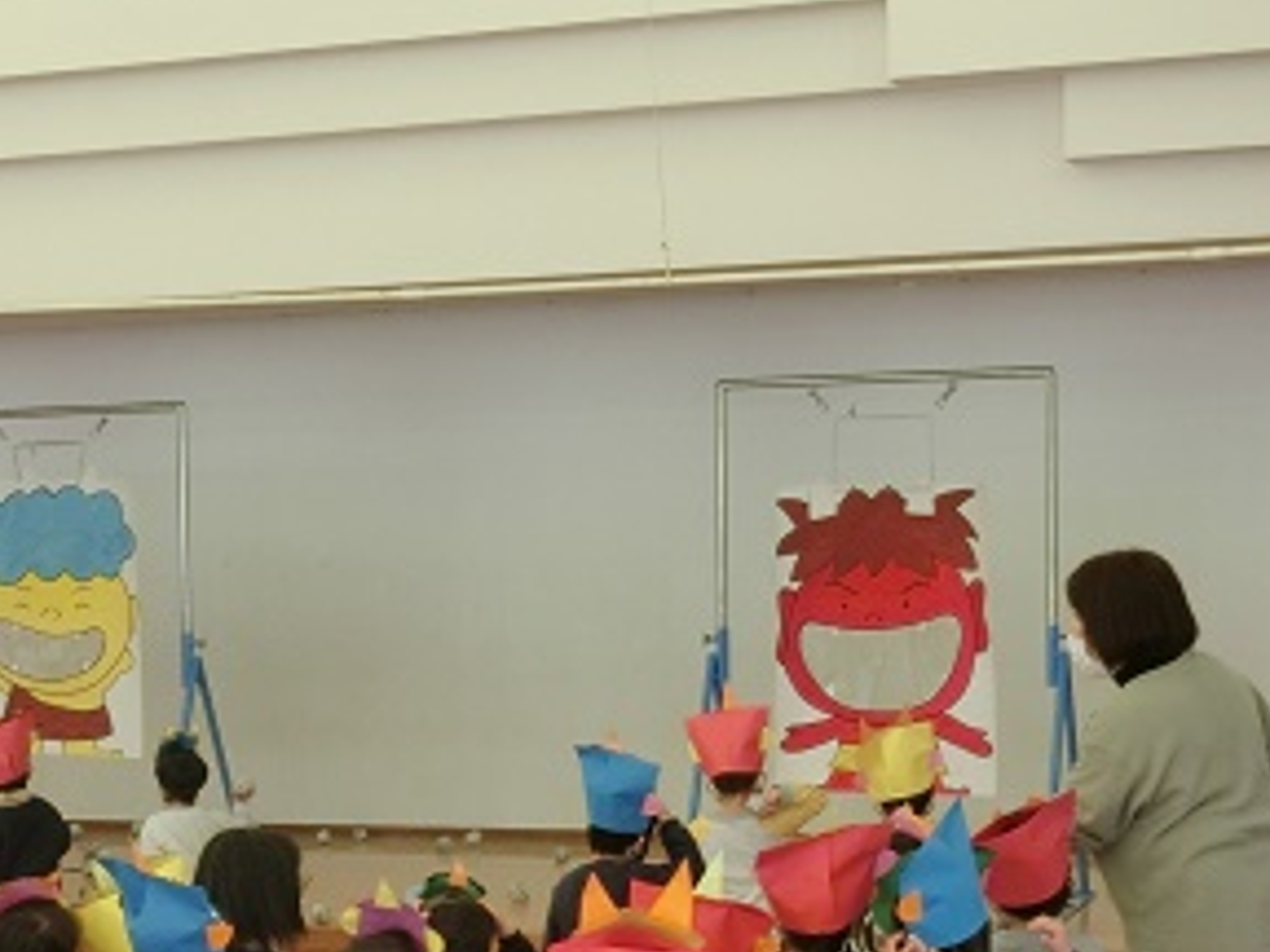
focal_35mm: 78
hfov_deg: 24.7
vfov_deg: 18.8
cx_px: 309
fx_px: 2862
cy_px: 725
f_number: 4.4
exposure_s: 1/60
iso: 400
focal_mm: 8
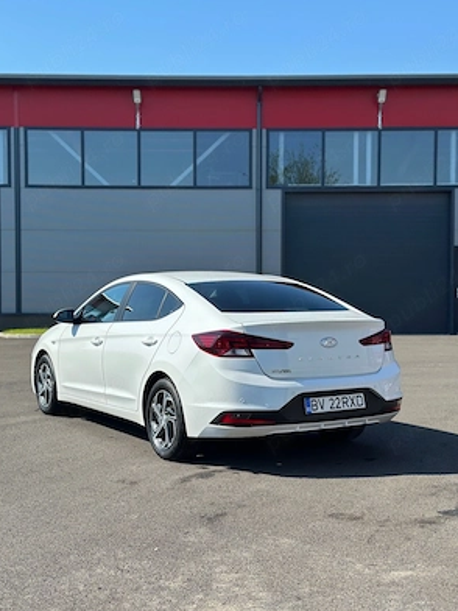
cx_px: 226
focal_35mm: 49
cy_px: 310
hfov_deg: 29.7
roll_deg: -1.1
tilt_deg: -1.3
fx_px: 864
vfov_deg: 38.9
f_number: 1.78
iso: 80
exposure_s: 1/4184
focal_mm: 6.86
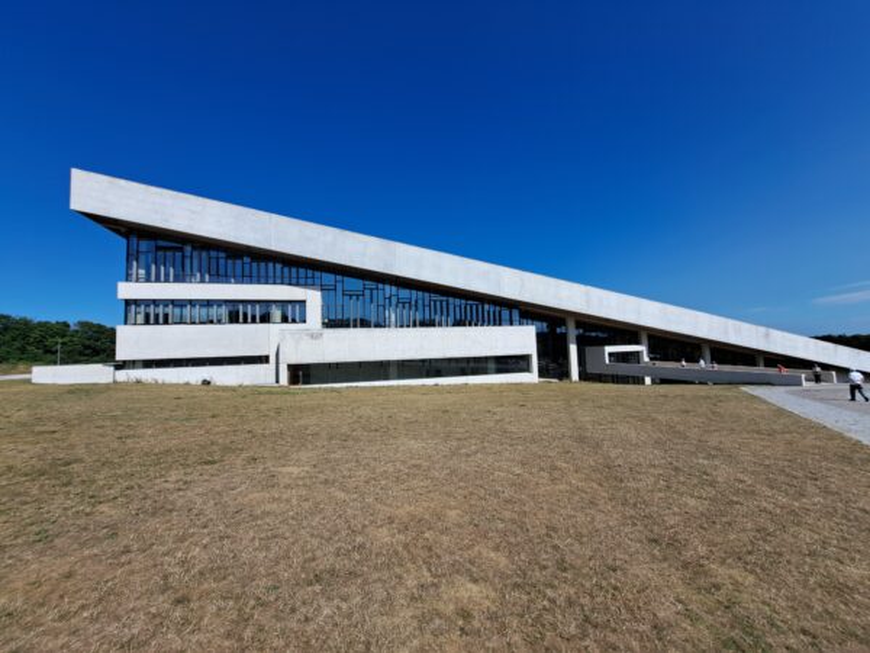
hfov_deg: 106.2
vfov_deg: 89.9
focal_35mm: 13
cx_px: 435
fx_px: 327
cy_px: 326
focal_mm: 1.74
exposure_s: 1/1626
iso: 50
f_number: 2.2
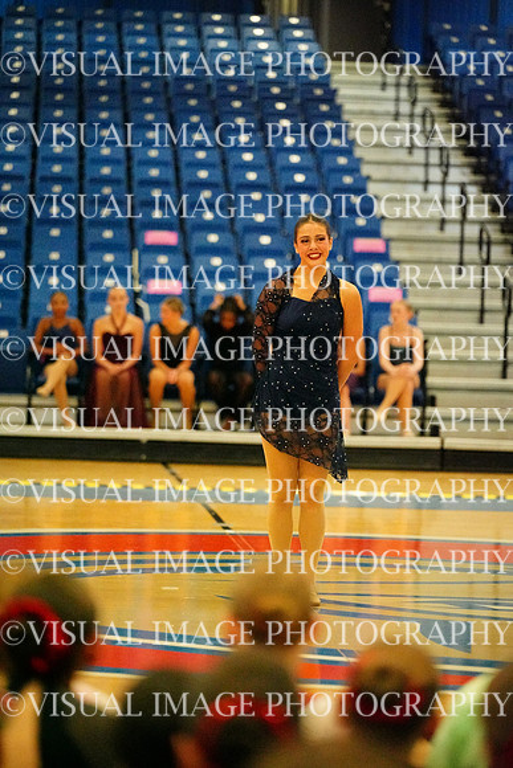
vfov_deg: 13.7
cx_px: 256
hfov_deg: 9.2
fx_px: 3204
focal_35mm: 150
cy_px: 384
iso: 25600
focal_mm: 150
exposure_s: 1/1600
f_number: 2.8
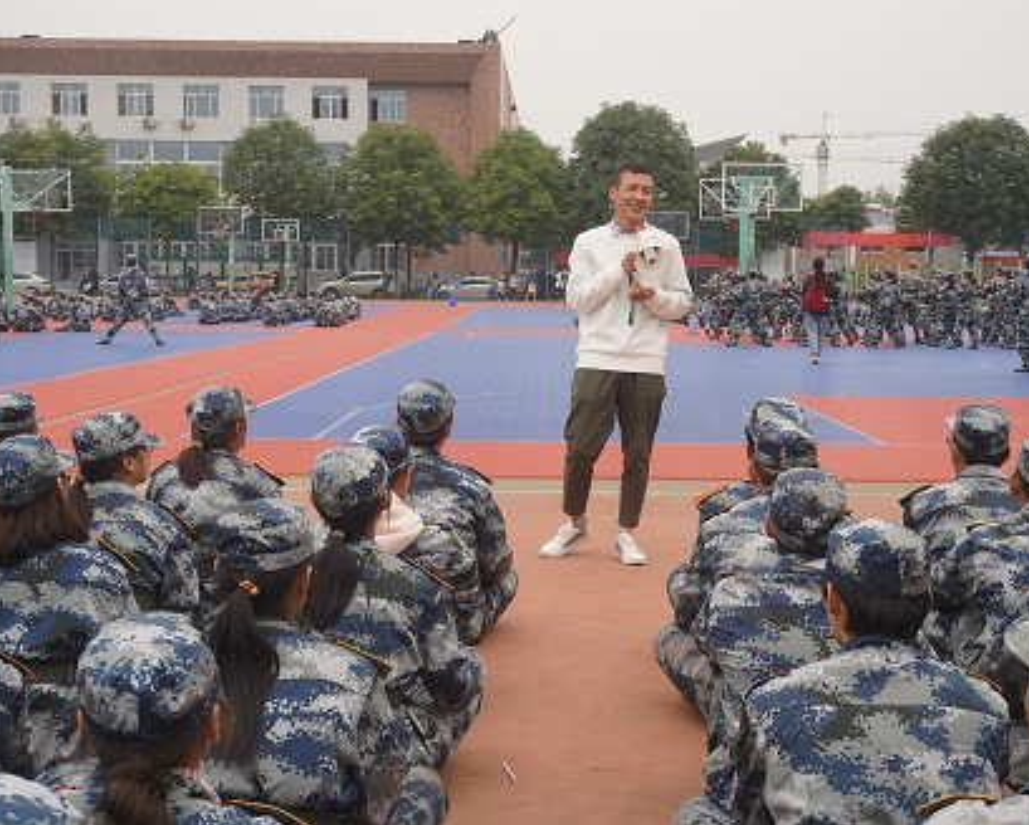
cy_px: 409
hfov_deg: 34.1
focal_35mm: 55
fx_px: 1677
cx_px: 564
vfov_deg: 27.7
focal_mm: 32
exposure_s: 1/160
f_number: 8
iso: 320
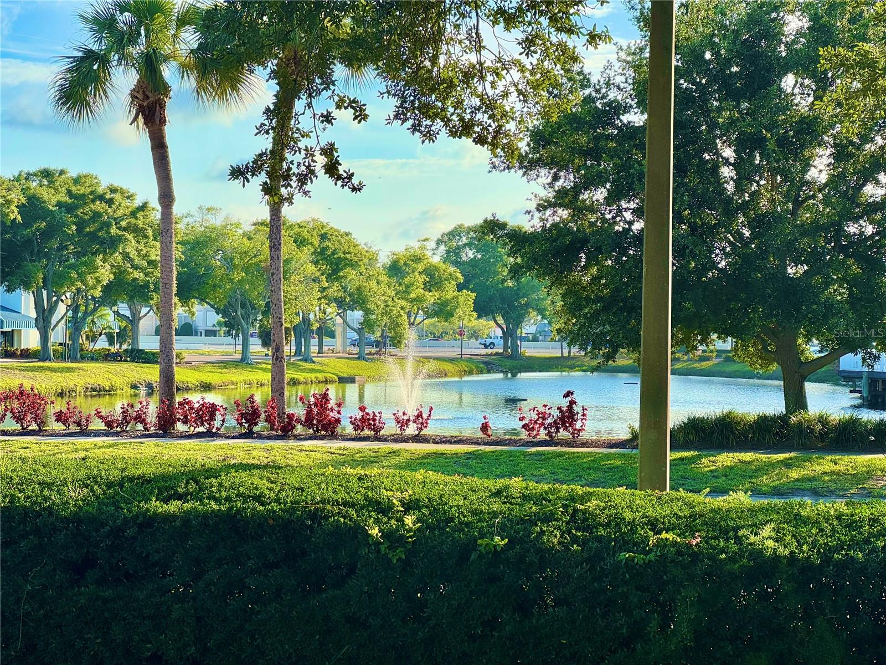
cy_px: 332
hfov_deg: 25.3
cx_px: 443
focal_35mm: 77
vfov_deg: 19.1
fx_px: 1971
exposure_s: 1/351
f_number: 2.8
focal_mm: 9
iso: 25
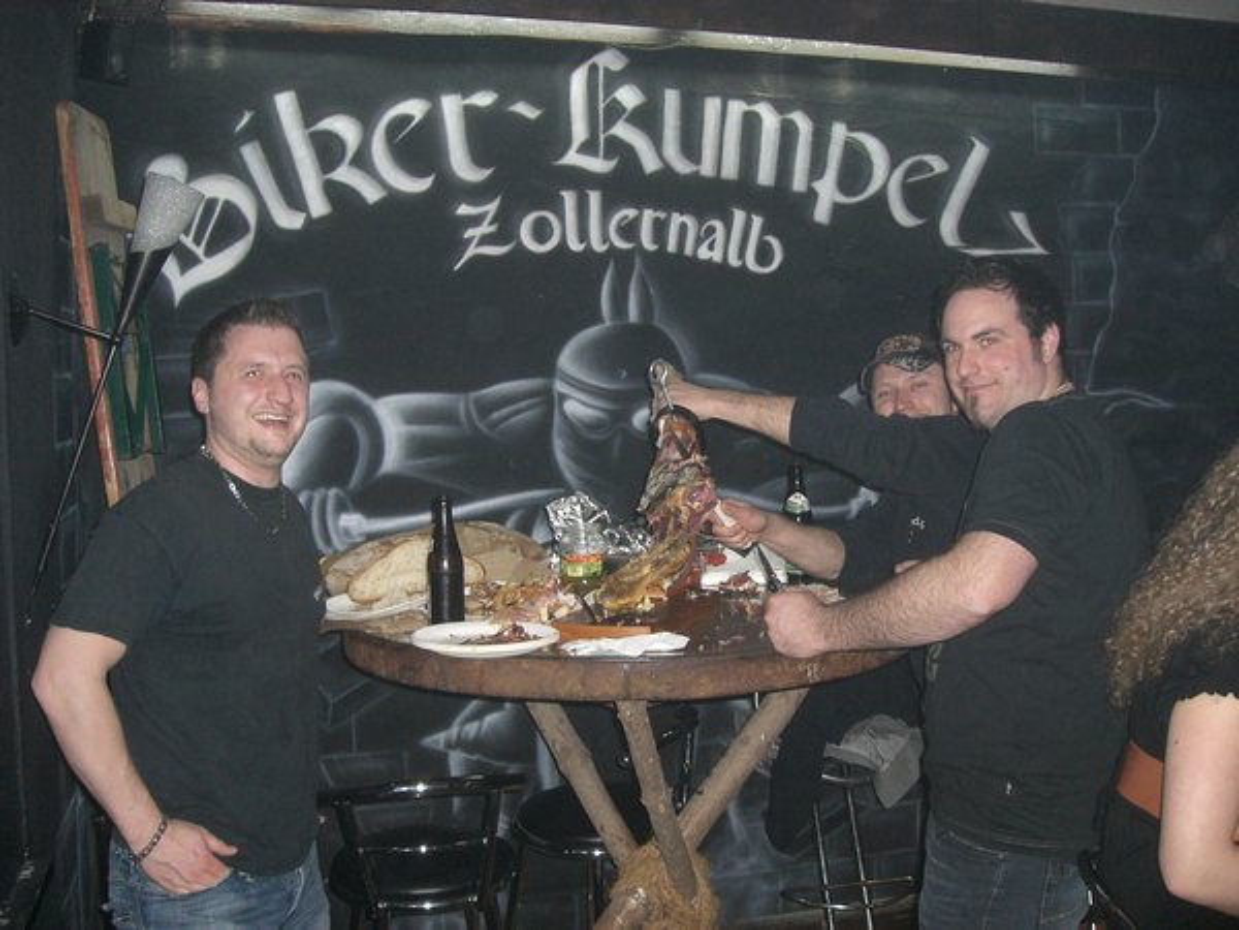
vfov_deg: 37.7
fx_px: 1360
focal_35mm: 38
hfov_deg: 49.0
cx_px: 620
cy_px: 465
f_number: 2.7
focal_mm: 6.2
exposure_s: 1/60
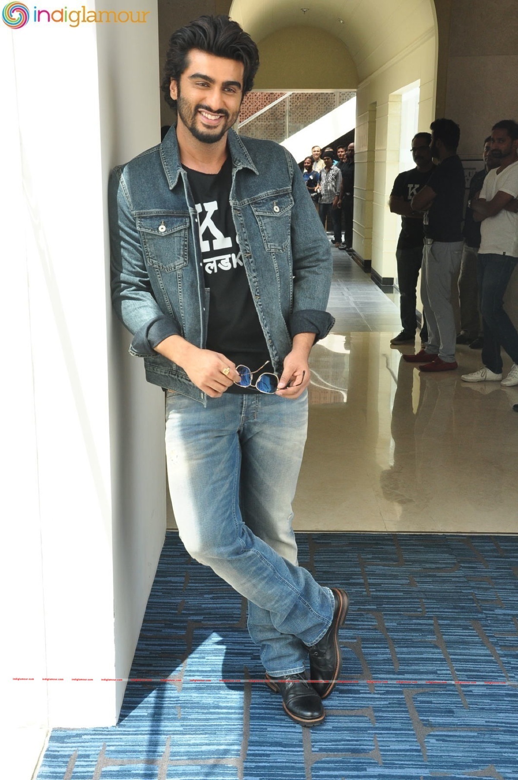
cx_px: 259
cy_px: 390
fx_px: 1039
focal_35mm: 48
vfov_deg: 41.2
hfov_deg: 28.0
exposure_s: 1/125
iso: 500
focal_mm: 32
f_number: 9
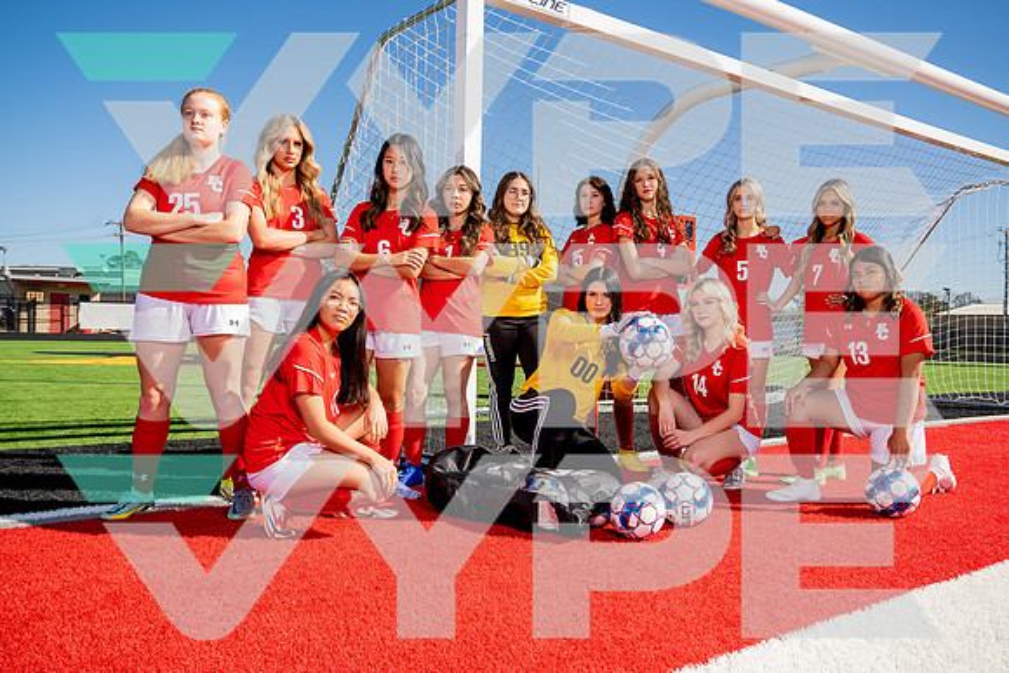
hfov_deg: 63.6
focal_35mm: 29
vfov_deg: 45.0
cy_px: 336
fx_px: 813
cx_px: 504
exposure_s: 1/250
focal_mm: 29
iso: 100
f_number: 7.1
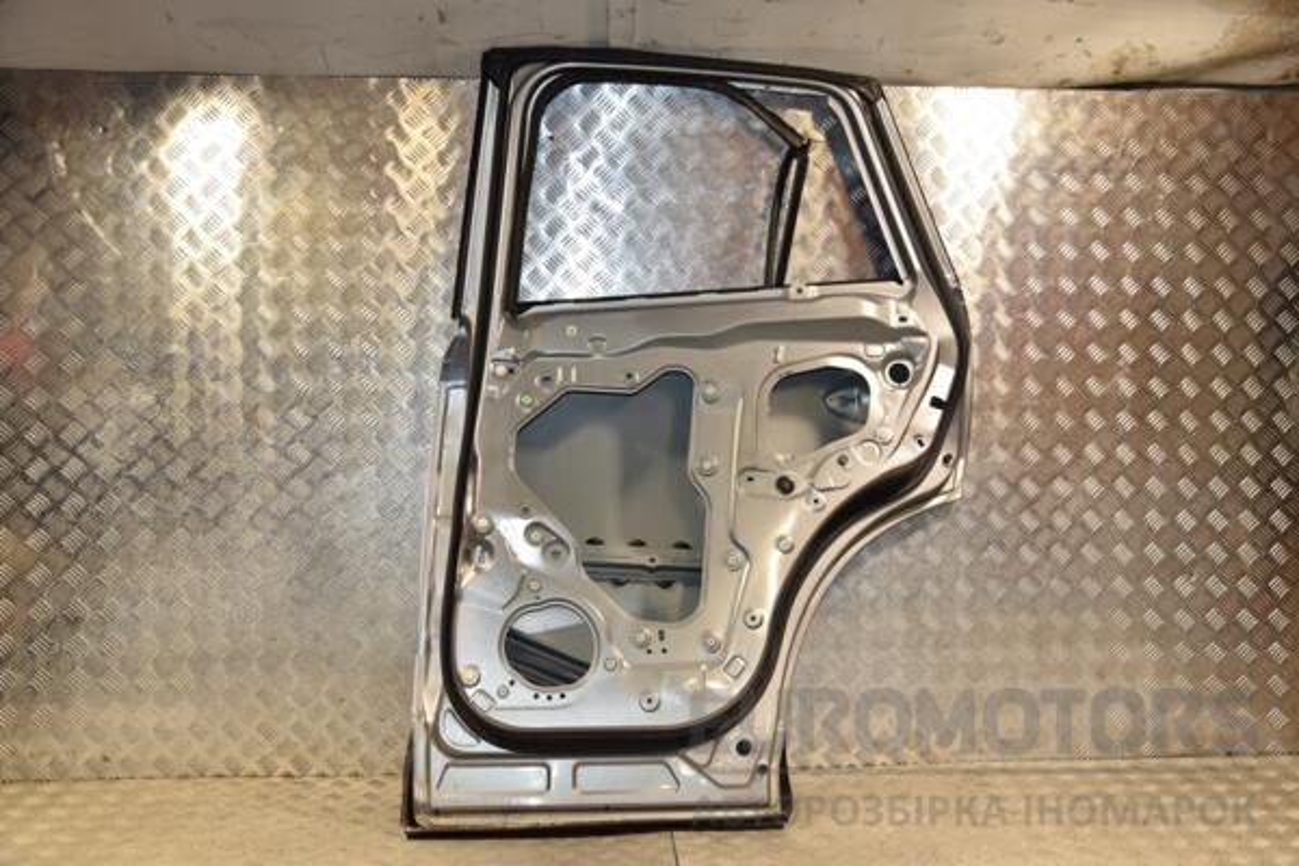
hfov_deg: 53.1
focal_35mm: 36
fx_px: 1299
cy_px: 433
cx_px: 650
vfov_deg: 36.9
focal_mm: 24
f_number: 5
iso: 800
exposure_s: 1/200
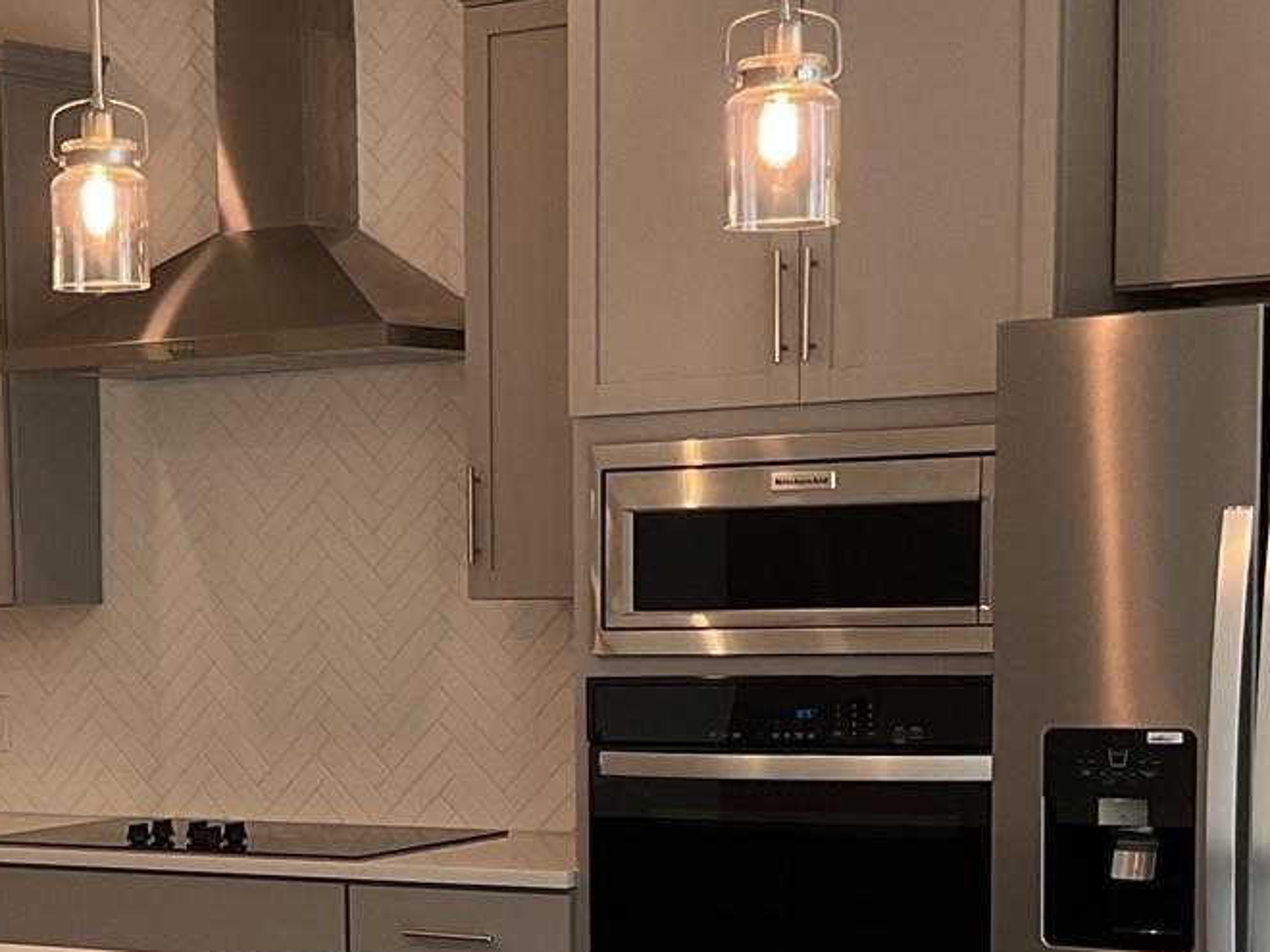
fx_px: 3302
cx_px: 133
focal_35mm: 90
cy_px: 950
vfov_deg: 16.1
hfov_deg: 21.3
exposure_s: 1/120
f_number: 1.8
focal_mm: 3
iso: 50
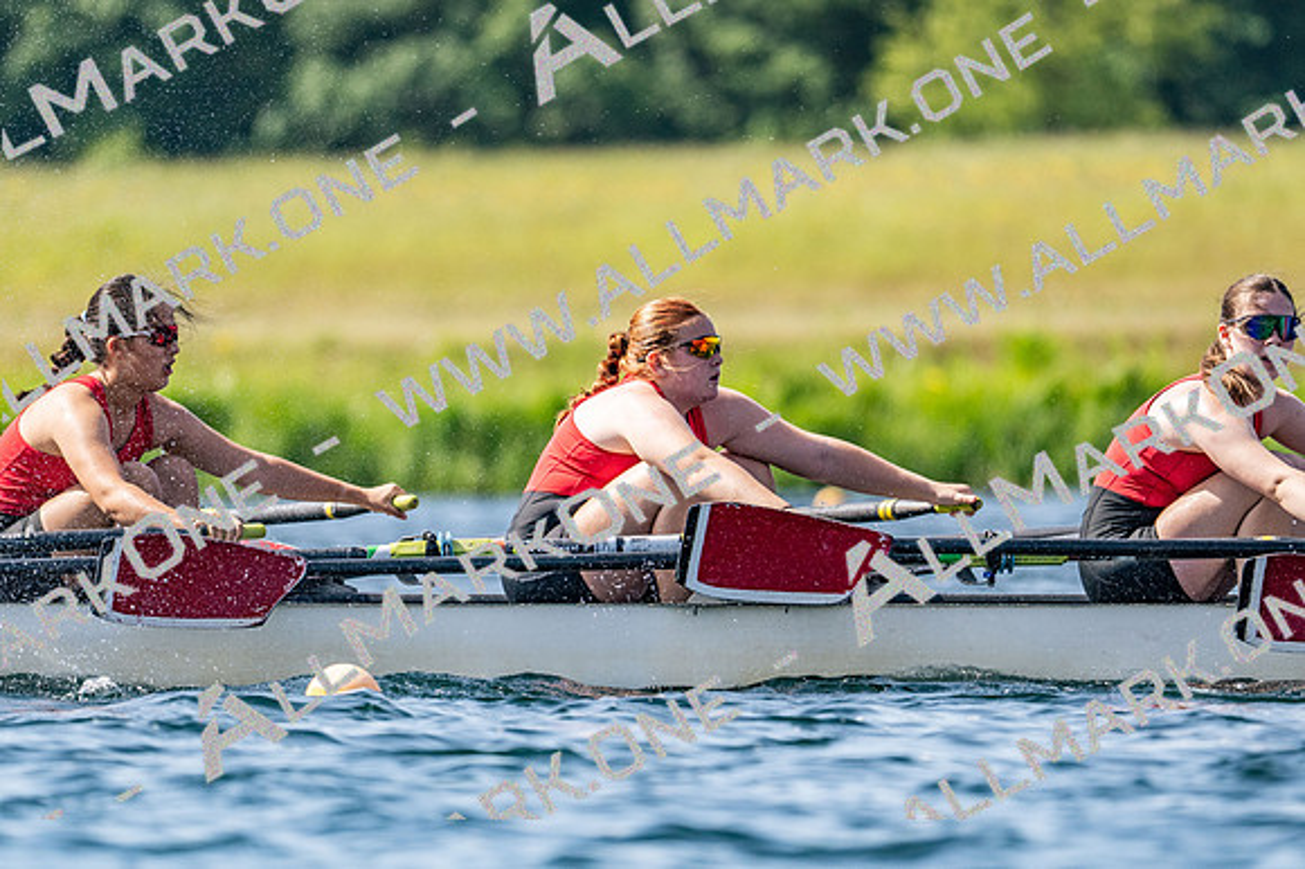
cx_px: 652
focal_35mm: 600
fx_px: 21737
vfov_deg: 2.3
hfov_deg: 3.4
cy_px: 434
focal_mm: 400
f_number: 4.5
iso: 280
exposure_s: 1/2500
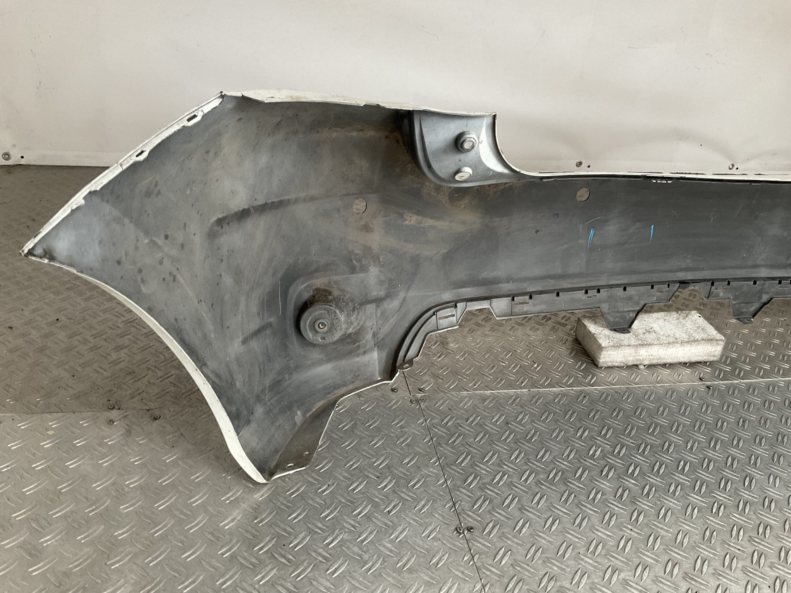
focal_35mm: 29
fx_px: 663
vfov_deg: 48.2
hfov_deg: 61.7
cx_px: 396
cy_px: 296
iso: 125
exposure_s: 1/50
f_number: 1.8
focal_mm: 3
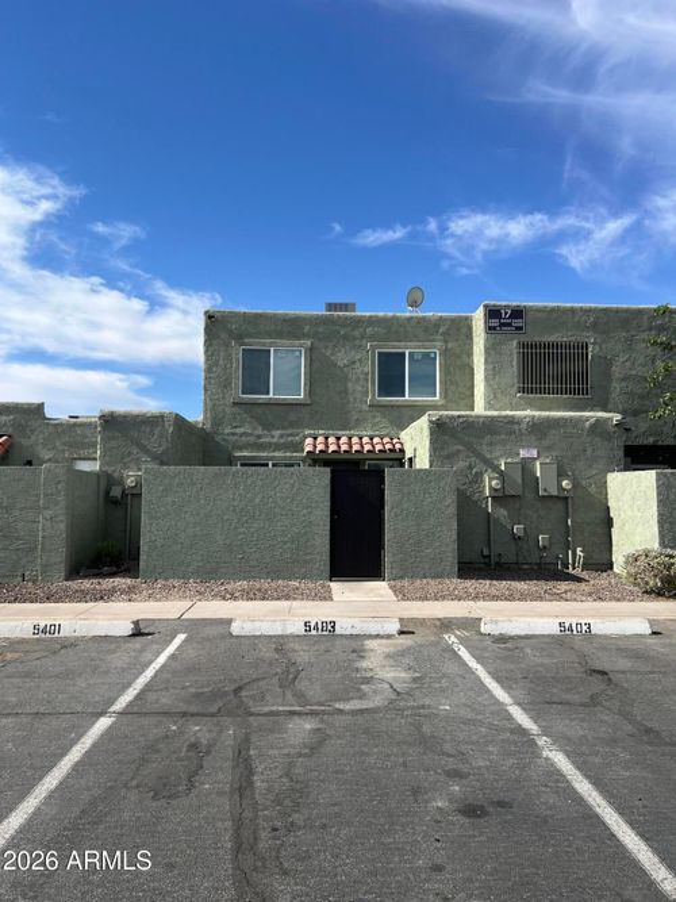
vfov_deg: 67.3
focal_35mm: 26
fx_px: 677
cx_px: 338
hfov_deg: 53.0
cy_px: 451
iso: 50
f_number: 1.5
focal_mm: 5.7
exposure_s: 1/4274
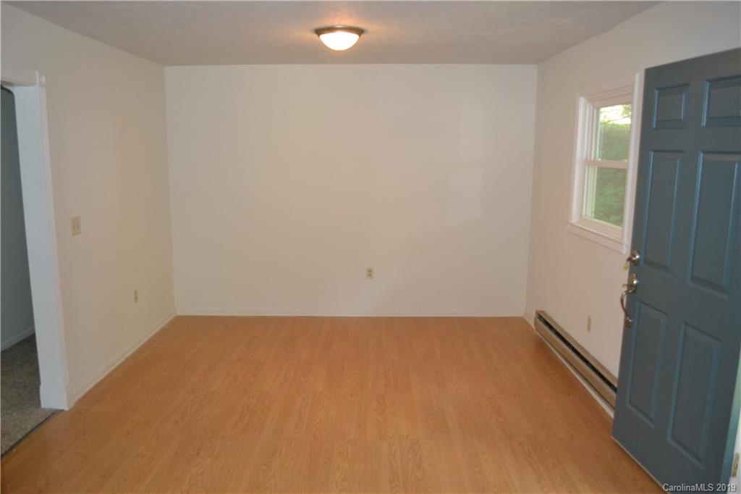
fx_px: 556
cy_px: 247
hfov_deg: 67.4
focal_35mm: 27
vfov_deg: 47.9
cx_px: 370
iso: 1250
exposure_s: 1/60
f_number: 3.5
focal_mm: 18
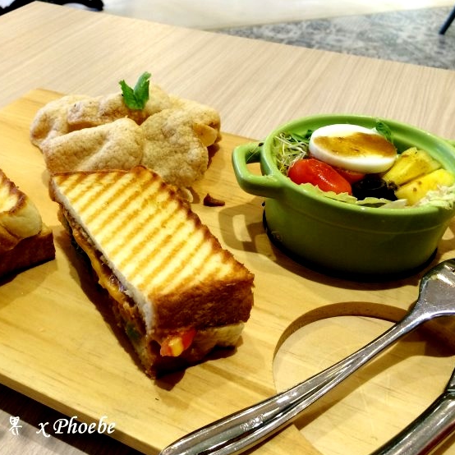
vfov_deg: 44.9
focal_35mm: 37
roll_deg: -1.4
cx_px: 161
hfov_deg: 44.4
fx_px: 550
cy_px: 218
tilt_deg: -36.7
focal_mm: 4.15
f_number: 2.2
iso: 80
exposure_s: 1/30
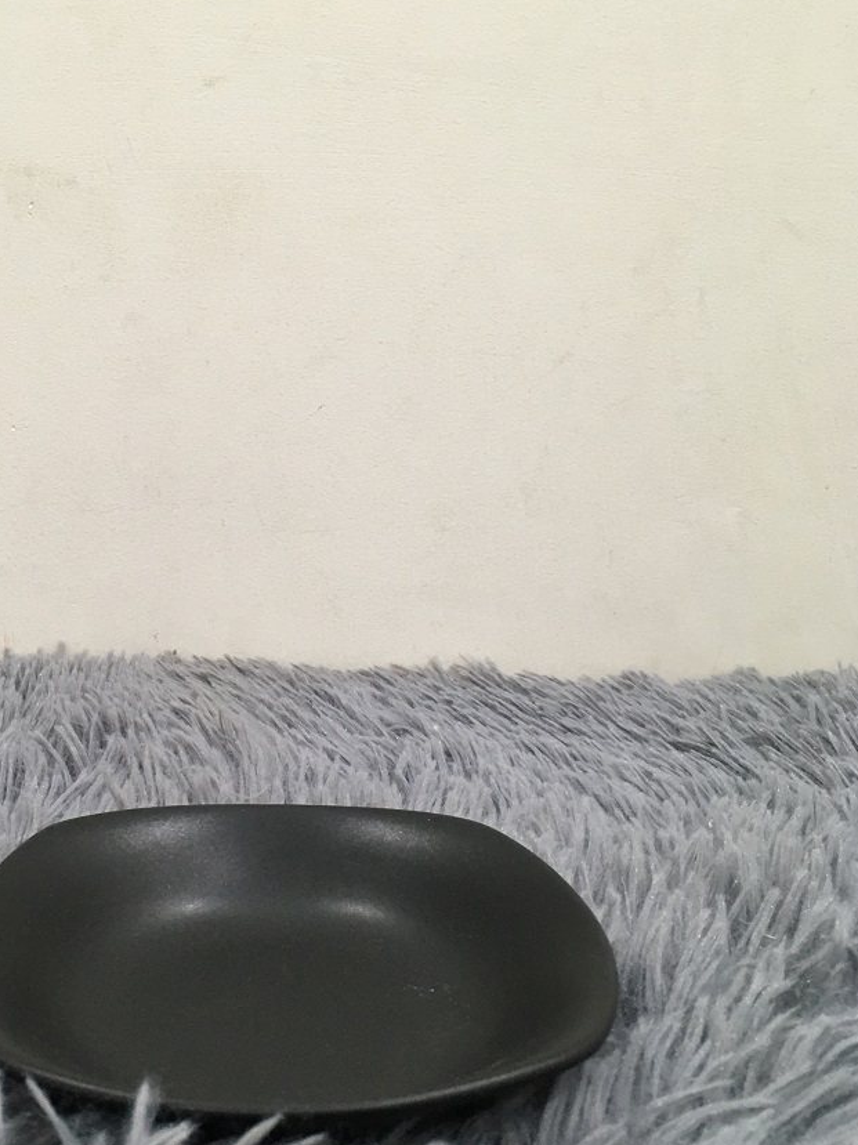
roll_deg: -0.7
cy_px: 598
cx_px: 263
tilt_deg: -13.5
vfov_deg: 44.8
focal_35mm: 42
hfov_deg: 33.9
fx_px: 1389
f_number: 2.2
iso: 125
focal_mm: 4.15
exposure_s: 1/33
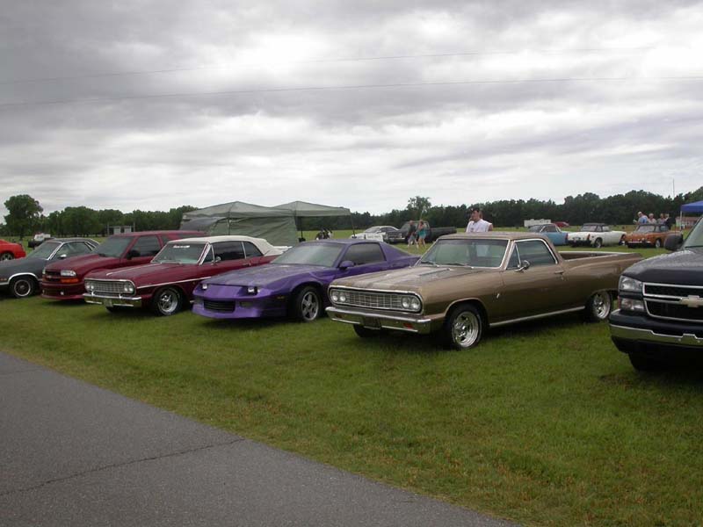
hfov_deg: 49.0
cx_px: 352
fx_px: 772
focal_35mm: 38
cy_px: 264
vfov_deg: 37.7
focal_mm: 7.85
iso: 100
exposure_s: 1/254
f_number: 6.7
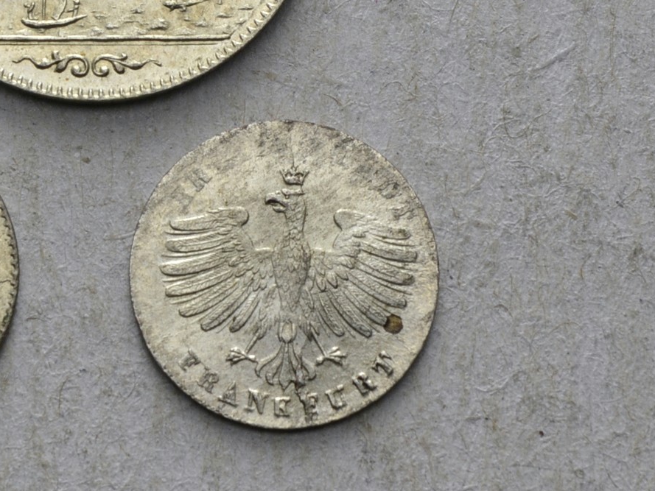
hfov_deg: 9.0
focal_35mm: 219
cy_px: 35
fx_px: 4151
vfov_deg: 6.8
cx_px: 45
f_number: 14
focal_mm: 55
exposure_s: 1/250
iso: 400
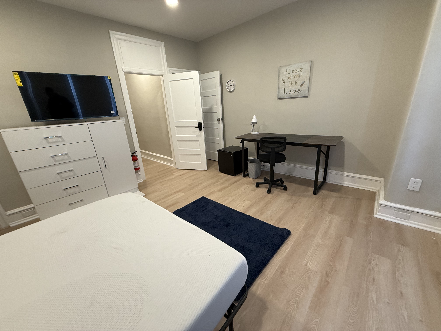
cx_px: 220
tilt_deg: -14.1
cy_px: 166
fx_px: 178
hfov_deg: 102.1
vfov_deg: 85.7
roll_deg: +1.9
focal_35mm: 14
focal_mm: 2.22
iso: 200
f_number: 2.2
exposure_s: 1/60
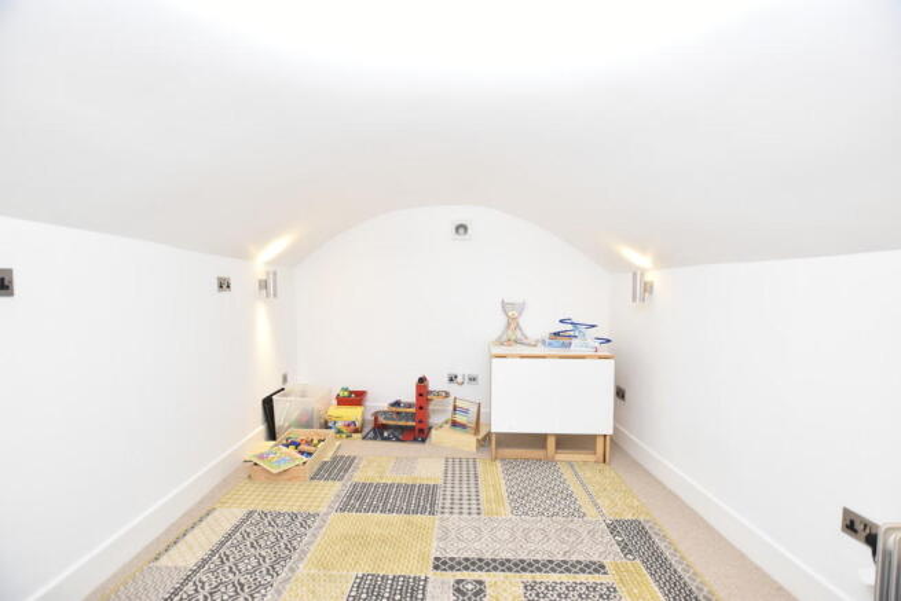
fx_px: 375
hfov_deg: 100.4
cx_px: 450
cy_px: 300
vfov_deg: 77.4
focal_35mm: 15
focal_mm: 10
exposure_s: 1/160
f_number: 4.5
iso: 800
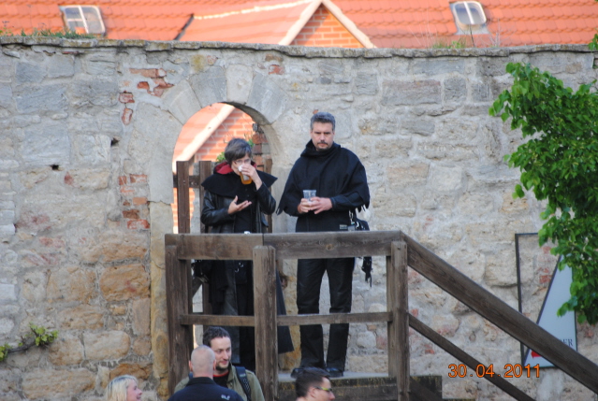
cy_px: 200
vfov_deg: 4.6
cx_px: 299
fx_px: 4994
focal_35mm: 300
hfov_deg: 6.9
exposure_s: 1/60
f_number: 5.6
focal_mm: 200
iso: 400
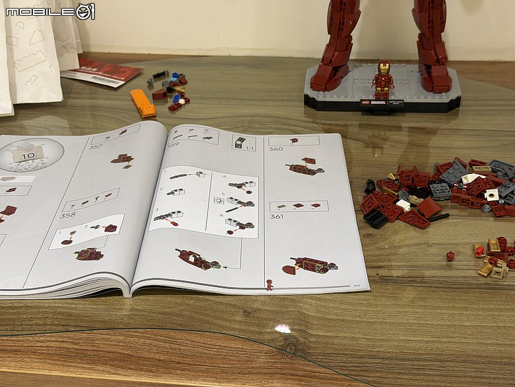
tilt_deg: -33.6
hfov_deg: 39.7
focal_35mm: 48
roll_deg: +2.7
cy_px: 194
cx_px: 258
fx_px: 714
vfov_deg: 30.3
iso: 200
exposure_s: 1/60
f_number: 1.78
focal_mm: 6.76
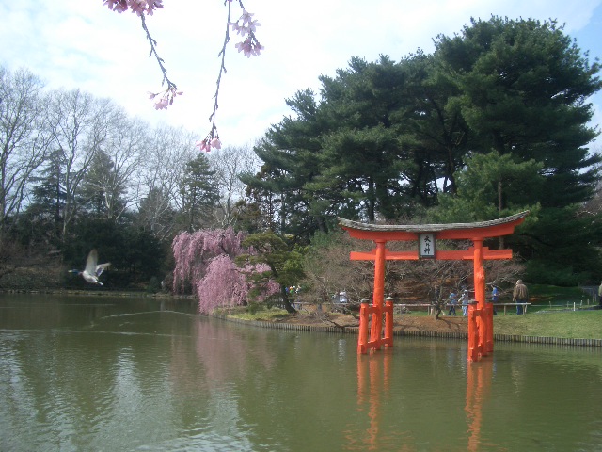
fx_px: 609
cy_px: 226
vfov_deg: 40.7
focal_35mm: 35
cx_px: 301
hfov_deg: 52.6
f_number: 4.3
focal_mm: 5.8
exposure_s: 1/400
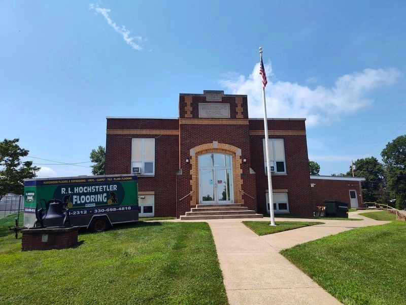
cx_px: 203
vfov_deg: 58.9
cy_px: 152
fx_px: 270
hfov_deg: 73.9
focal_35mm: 23
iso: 100
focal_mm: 5.56
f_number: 1.8
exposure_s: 1/1360
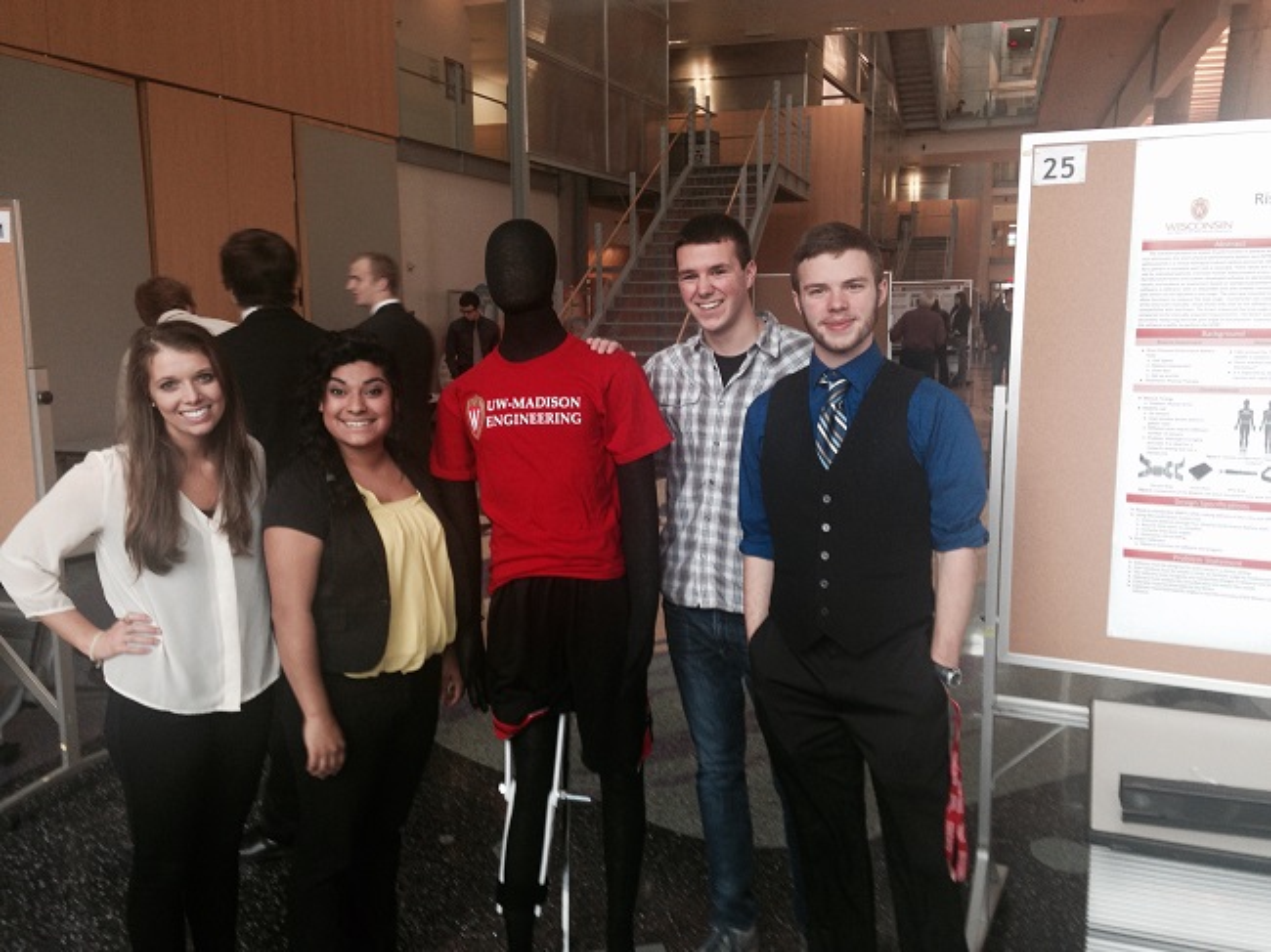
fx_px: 1211
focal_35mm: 33
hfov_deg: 55.4
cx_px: 636
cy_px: 476
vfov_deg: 42.9
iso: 80
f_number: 2.4
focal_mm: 4.12
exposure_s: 1/20
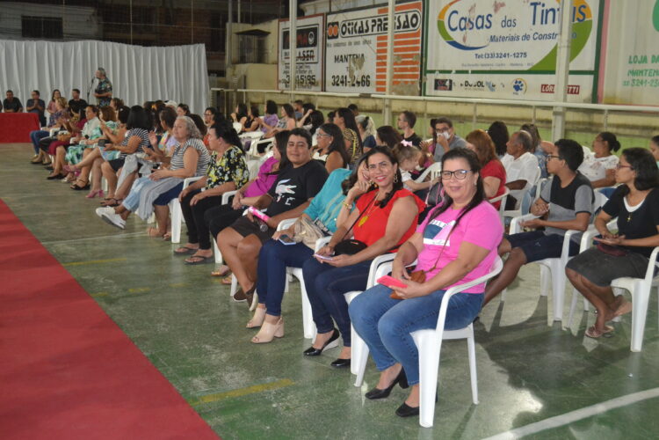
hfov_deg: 49.6
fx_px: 714
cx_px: 330
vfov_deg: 34.2
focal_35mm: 39
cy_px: 220
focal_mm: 26
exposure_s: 1/60
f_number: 4
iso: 2000
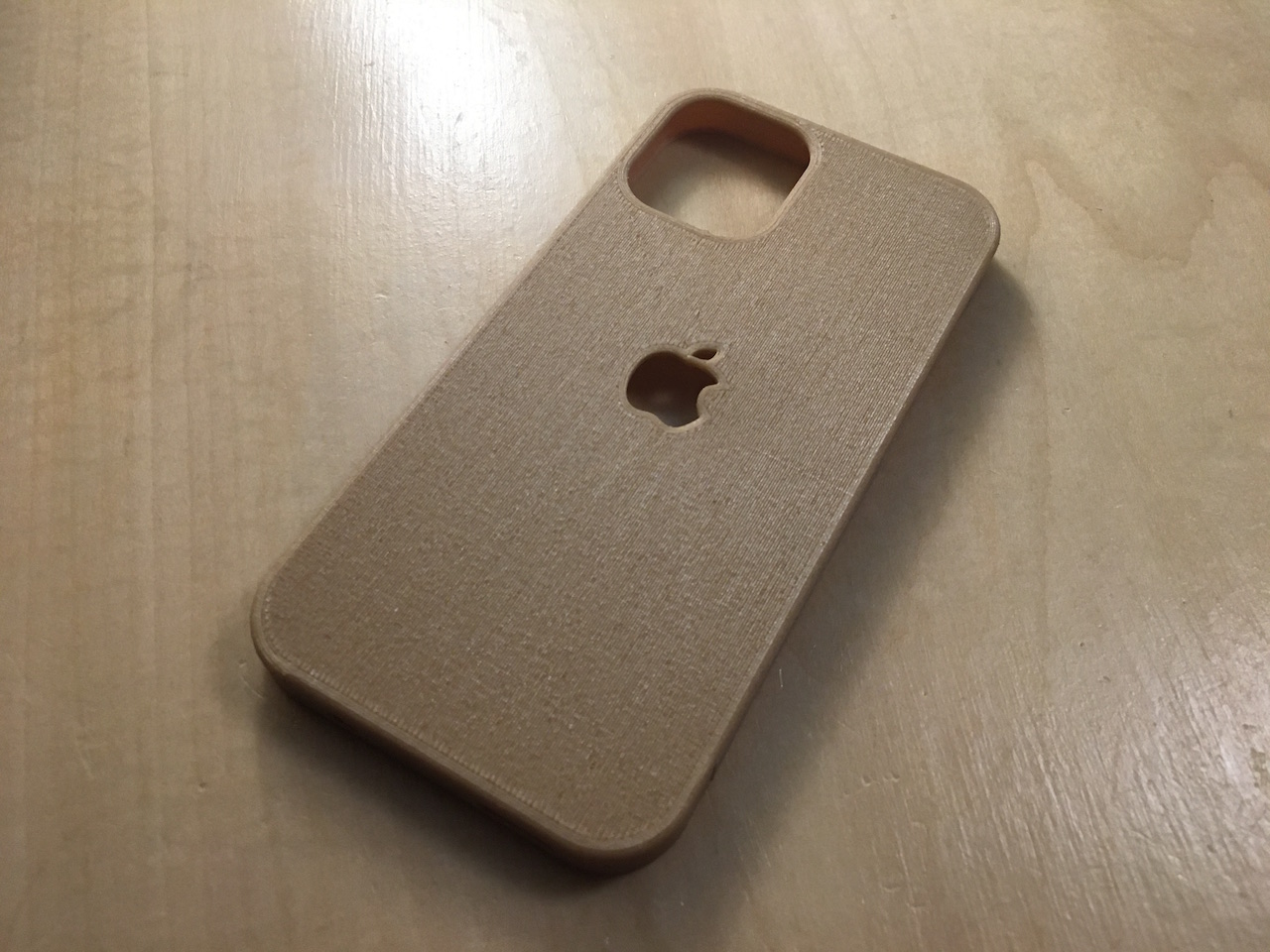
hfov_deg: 61.7
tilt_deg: -59.0
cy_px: 476
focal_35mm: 29
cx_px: 635
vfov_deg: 48.2
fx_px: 1064
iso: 125
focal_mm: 4.15
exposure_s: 1/30
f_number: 2.2
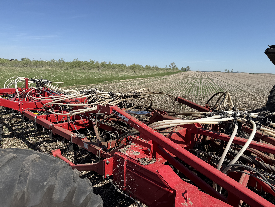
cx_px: 138
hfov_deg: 71.6
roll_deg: -0.9
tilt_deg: -9.9
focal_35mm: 24
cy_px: 104
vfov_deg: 56.8
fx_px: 191
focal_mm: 6.76
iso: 80
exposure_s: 1/5319
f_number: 1.78
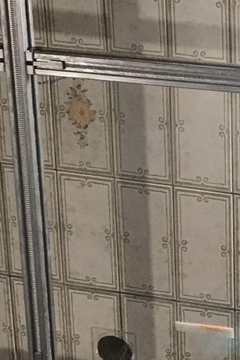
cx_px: 367
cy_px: 209
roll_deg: -0.9
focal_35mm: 130
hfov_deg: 10.2
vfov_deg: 15.8
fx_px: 1300
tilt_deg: -20.0
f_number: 1.8
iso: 40
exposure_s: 1/33
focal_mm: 3.99
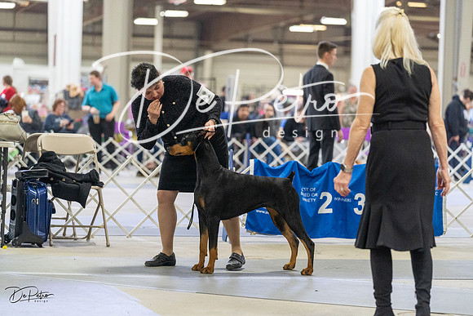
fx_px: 1695
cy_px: 158
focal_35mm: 129
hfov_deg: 15.9
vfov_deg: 10.6
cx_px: 236
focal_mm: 129
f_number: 3.5
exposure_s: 1/320
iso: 6400
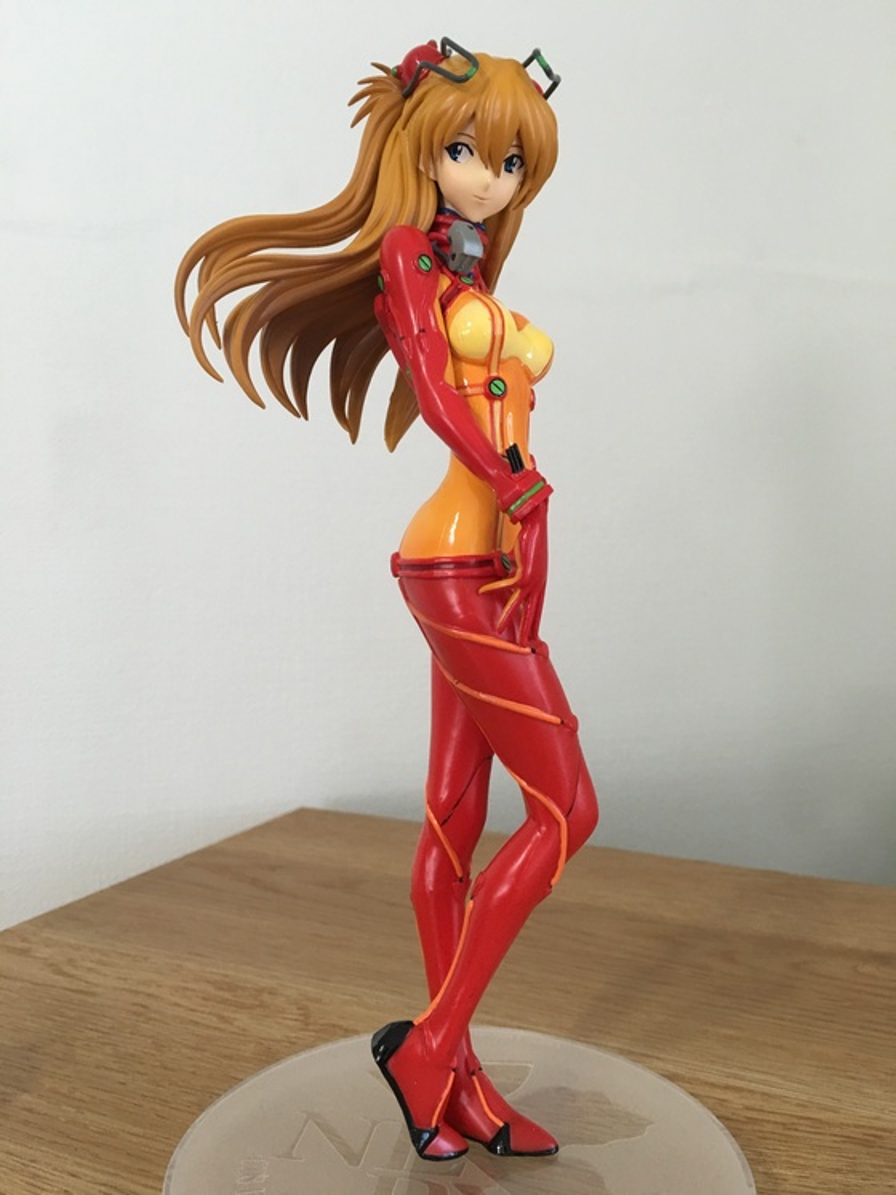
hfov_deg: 48.2
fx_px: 1001
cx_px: 448
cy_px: 598
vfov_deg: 61.7
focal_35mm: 29
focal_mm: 4.15
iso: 40
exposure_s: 1/15
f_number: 2.2
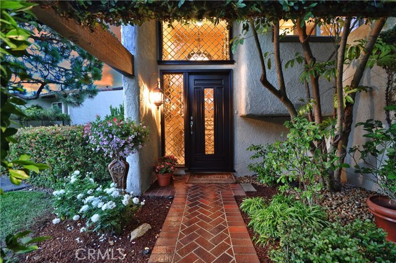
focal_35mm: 15
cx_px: 198
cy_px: 132
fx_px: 165
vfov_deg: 77.2
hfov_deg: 100.5
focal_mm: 10
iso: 280
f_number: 5
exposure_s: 1/2
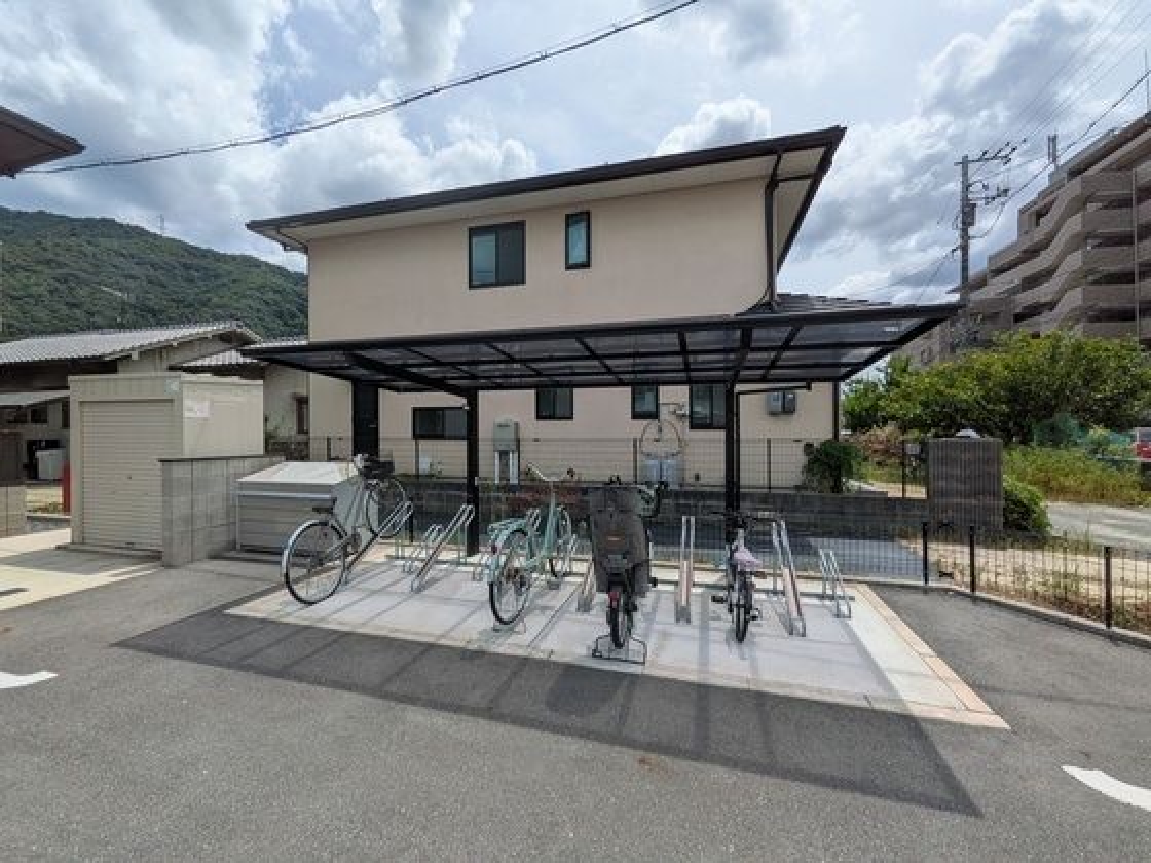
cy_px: 432
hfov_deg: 102.1
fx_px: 466
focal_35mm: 14
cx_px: 576
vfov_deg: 85.7
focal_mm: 1.85
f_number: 2.2
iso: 54
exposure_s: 1/3012
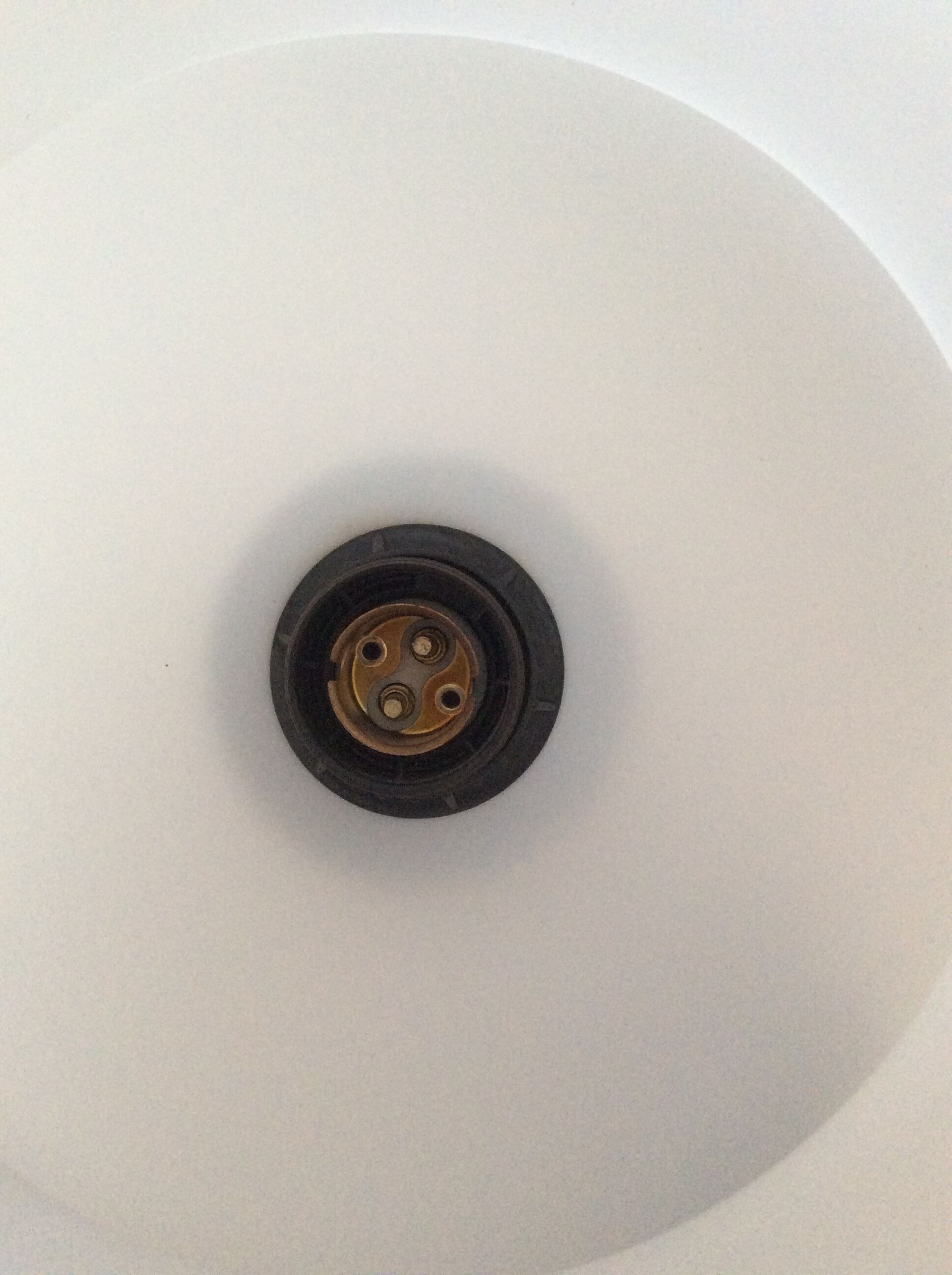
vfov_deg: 56.9
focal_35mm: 32
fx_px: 1177
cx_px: 476
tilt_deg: -33.1
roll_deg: +35.5
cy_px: 638
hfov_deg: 44.1
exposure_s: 1/25
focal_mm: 3.3
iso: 250
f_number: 2.4
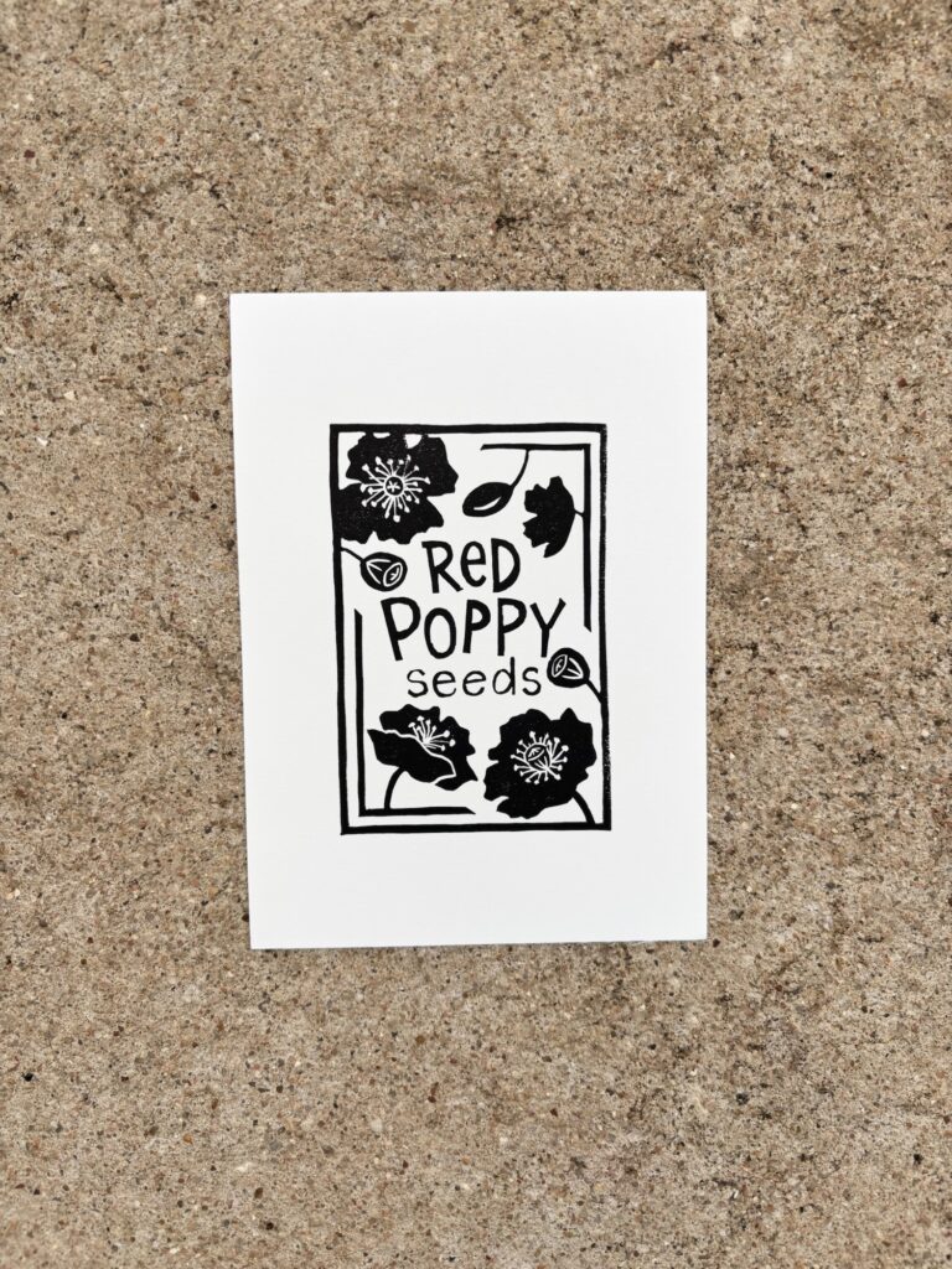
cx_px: 476
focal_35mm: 26
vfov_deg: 67.3
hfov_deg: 53.1
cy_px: 634
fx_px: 953
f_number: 1.6
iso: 40
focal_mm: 5.96
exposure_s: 1/171
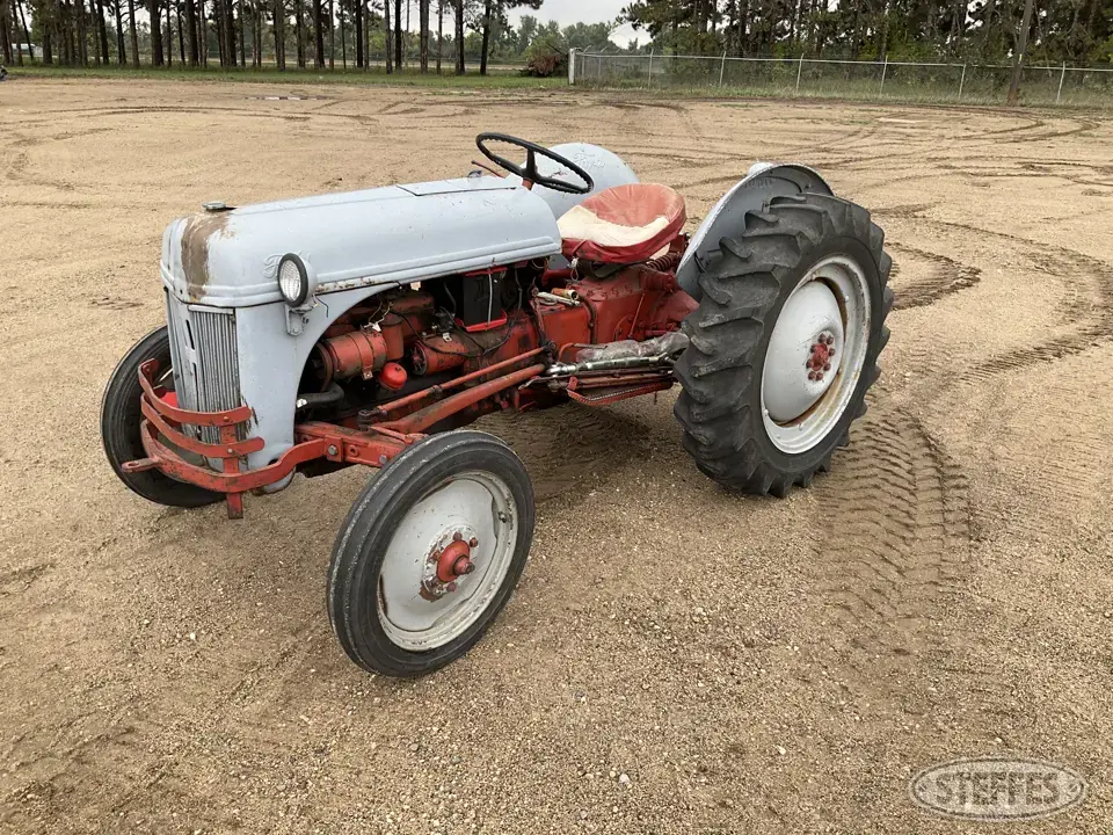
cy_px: 418
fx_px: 932
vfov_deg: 48.2
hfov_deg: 61.7
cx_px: 556
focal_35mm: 29
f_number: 1.8
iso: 16
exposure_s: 1/122
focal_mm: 3
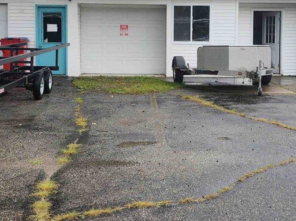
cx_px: 172
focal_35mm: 51
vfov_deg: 28.1
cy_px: 52
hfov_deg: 37.4
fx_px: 436
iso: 25
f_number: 1.8
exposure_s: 1/631
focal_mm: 5.54
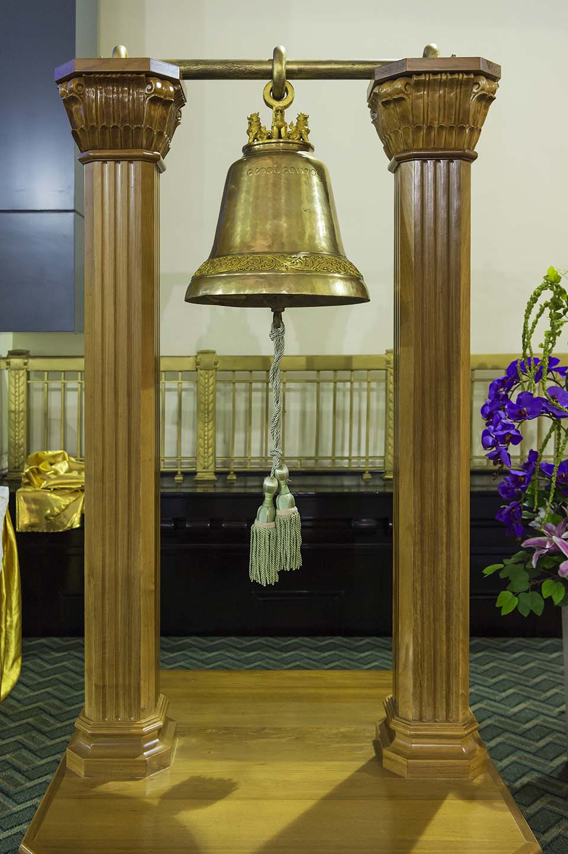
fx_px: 805
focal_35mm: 34
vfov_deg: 55.8
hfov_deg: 38.8
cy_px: 427
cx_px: 284
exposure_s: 1/200
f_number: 4.5
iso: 2800
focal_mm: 34
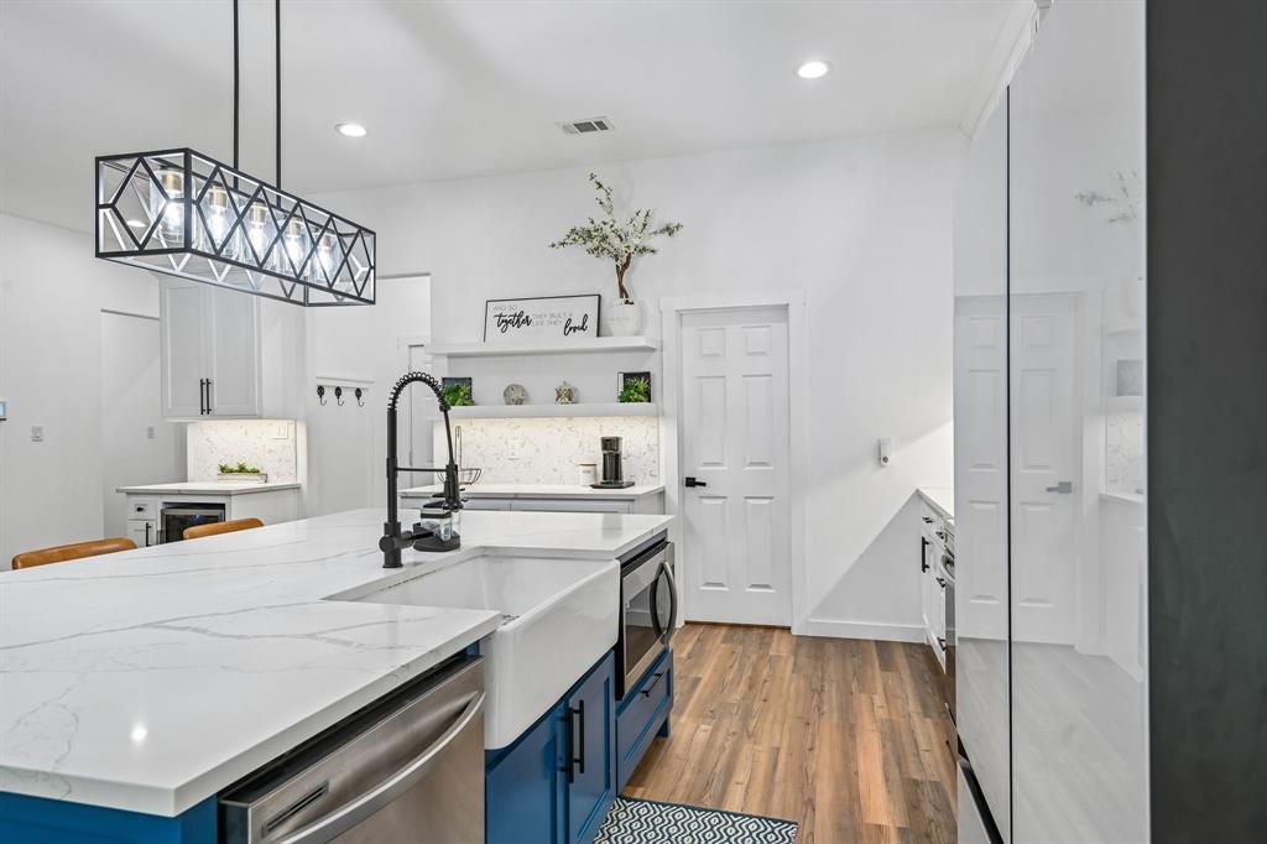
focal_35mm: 21
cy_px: 422
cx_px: 634
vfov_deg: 59.5
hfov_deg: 81.2
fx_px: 739
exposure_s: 1/30
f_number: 8
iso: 400
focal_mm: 21
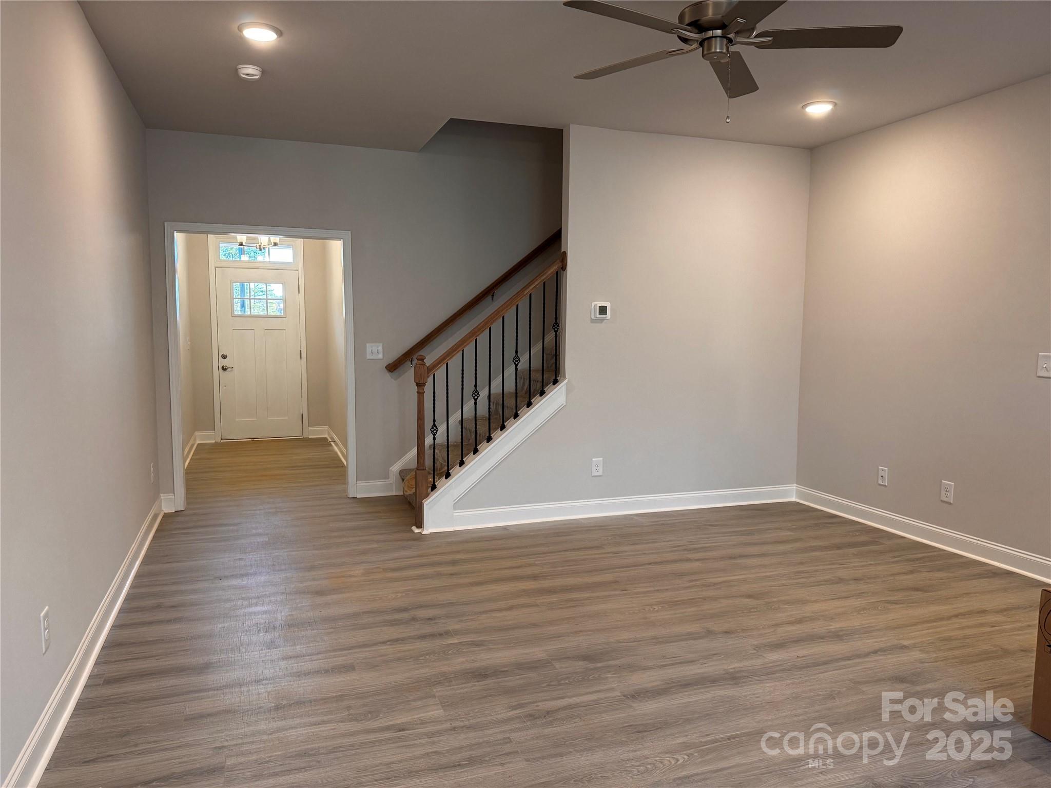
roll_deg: -0.4
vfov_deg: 56.8
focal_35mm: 24
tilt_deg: -4.9
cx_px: 526
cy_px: 394
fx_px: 729
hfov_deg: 71.6
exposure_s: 1/120
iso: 200
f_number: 1.78
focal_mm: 6.76
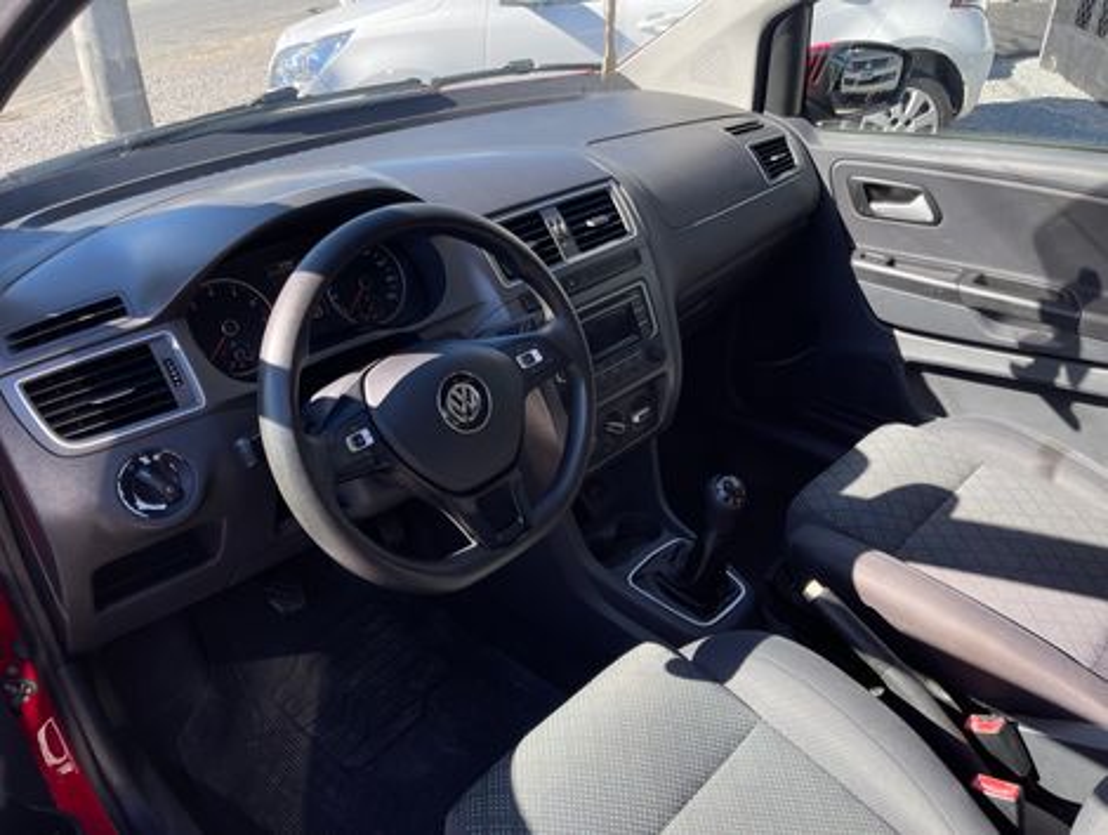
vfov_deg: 55.0
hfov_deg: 69.3
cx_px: 554
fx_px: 801
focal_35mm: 25
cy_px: 418
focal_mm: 5.1
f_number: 1.6
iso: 32
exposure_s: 1/700
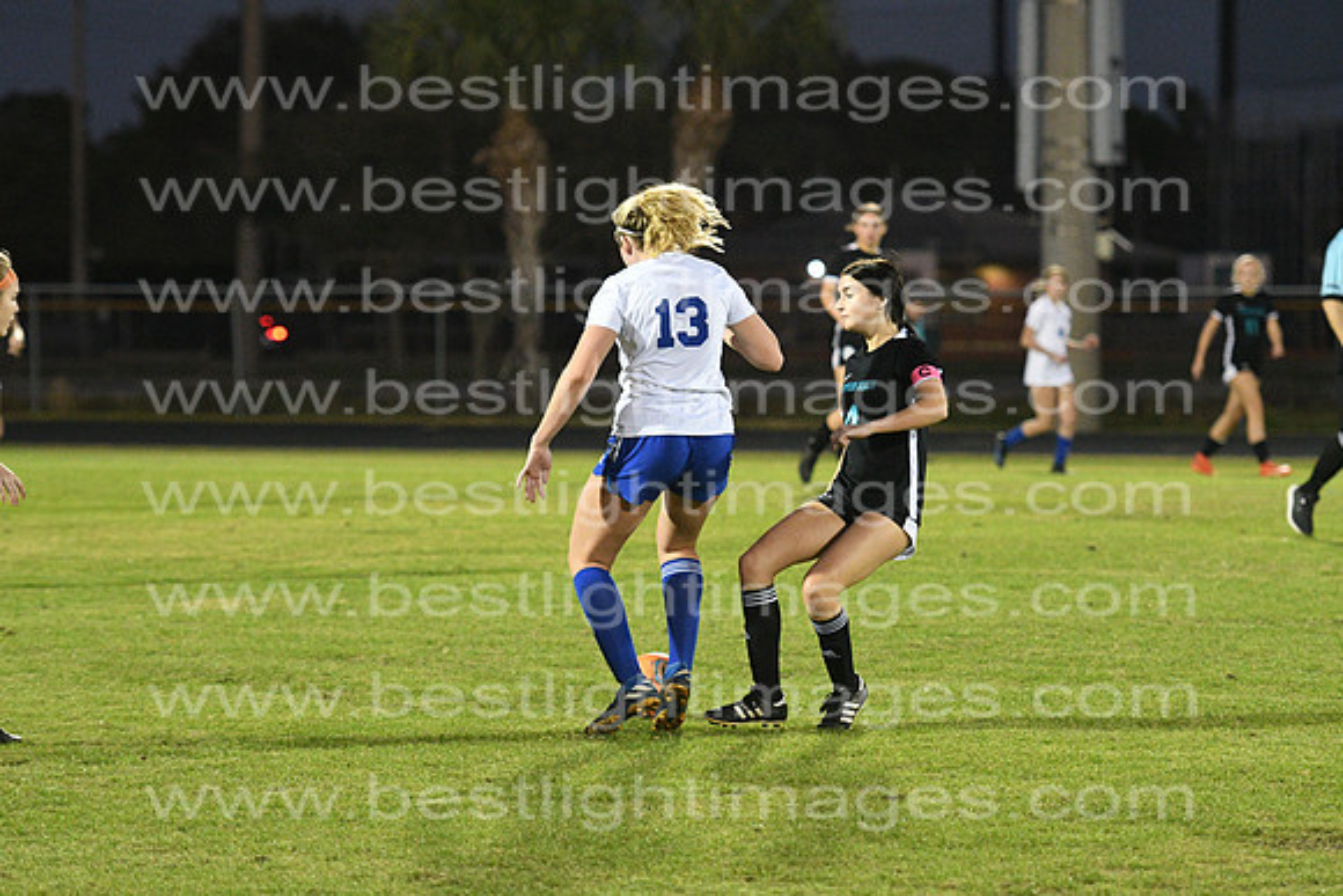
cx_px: 672
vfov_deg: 7.5
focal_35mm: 183
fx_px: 6828
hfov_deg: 11.2
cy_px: 448
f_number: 2.8
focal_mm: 122
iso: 5600
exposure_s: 1/800
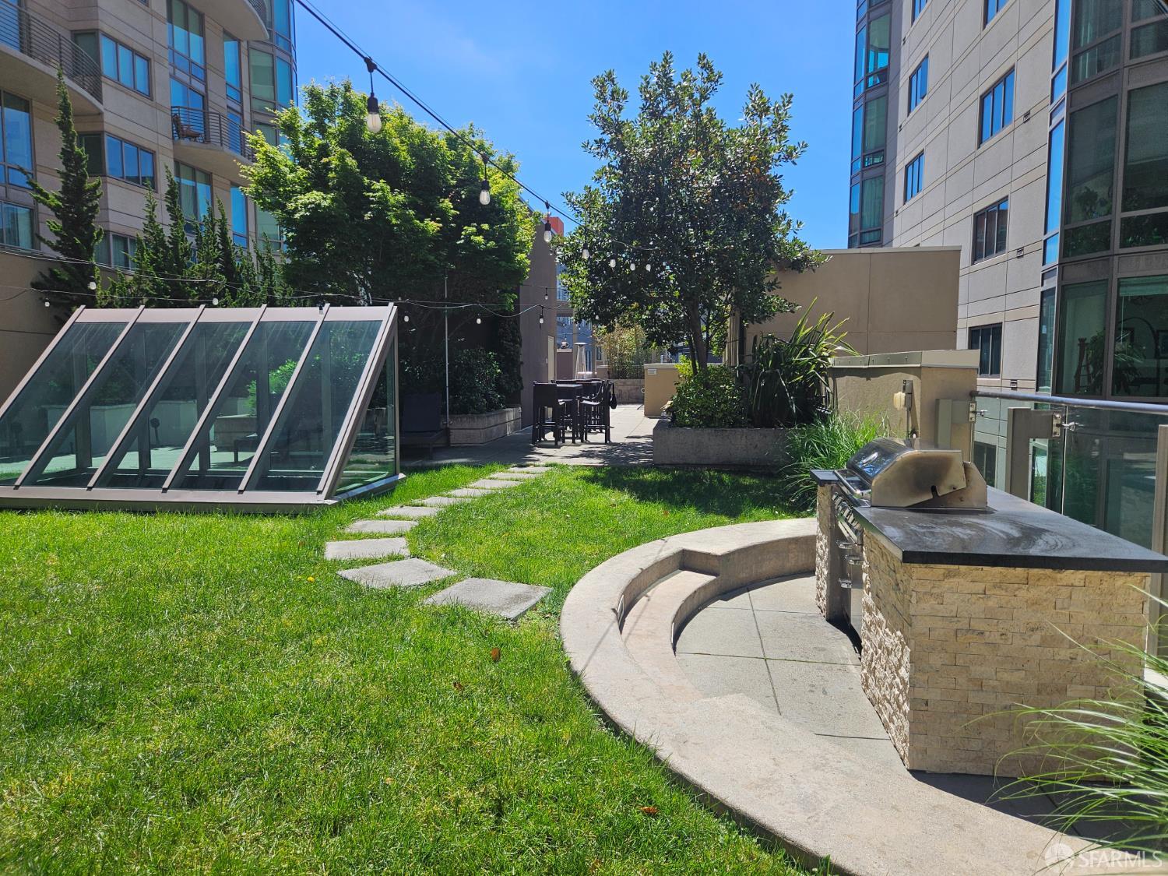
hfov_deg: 73.9
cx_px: 584
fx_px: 776
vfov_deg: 58.9
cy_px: 438
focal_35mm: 23
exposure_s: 1/2000
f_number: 1.8
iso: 25
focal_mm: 5.4
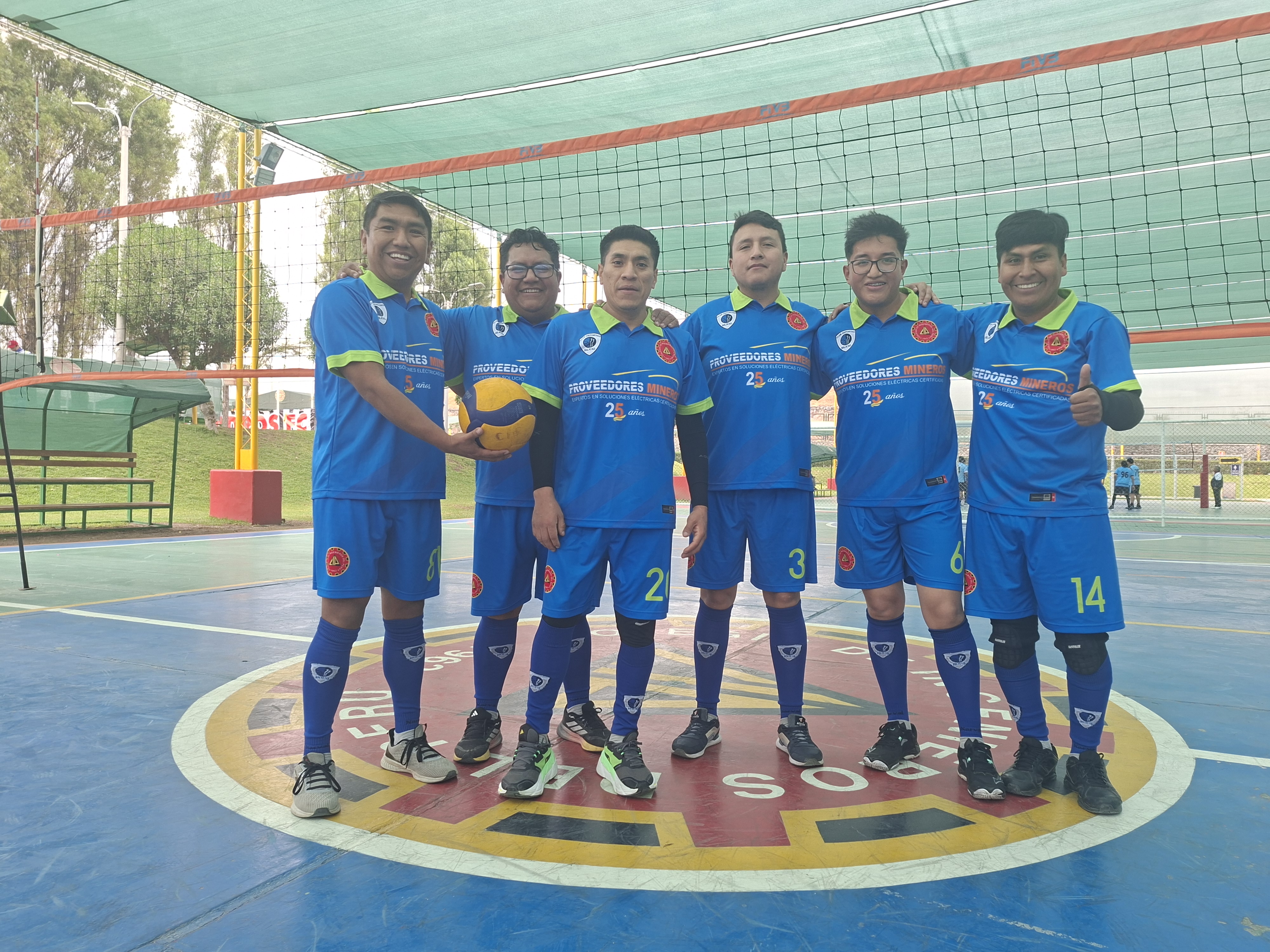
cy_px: 476
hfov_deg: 73.9
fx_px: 844
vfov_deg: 58.9
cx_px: 635
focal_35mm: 23
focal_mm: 5.54
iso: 50
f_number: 1.8
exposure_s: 1/180
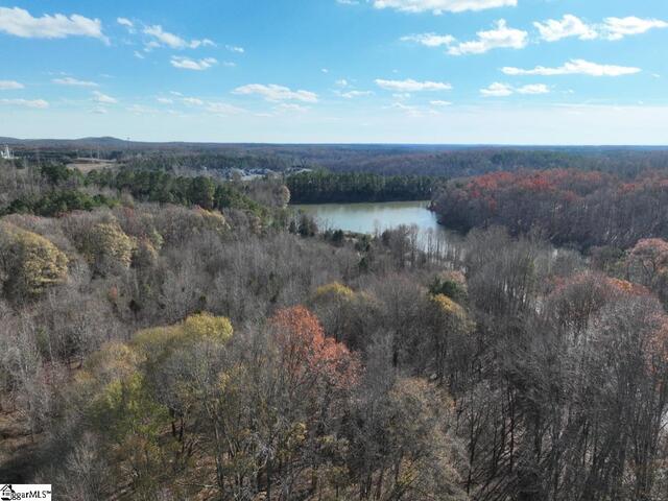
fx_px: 463
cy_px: 250
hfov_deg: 71.6
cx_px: 334
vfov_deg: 56.8
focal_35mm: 24
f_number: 2.8
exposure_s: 1/500
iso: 310
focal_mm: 12.29
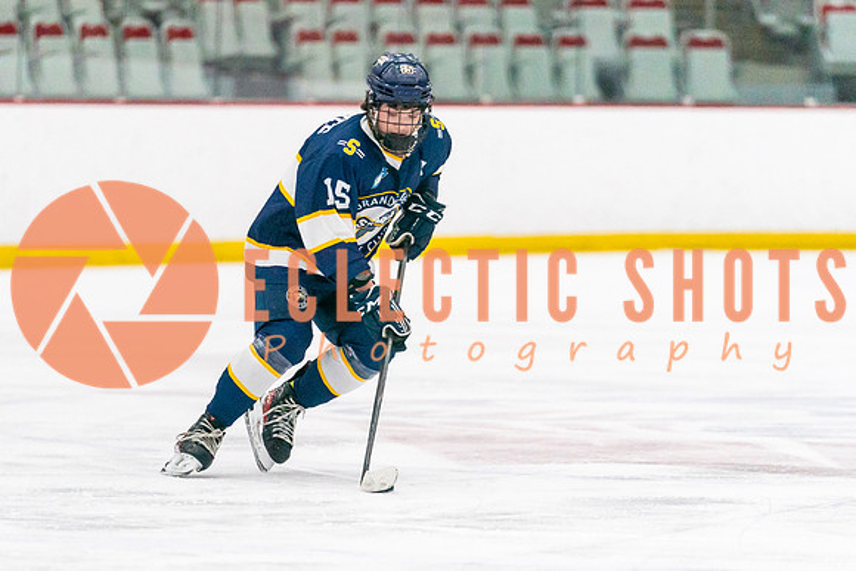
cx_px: 303
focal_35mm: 331
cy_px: 348
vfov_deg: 4.2
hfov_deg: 6.2
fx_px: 7878
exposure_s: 1/1600
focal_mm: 200
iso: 4000
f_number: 2.8
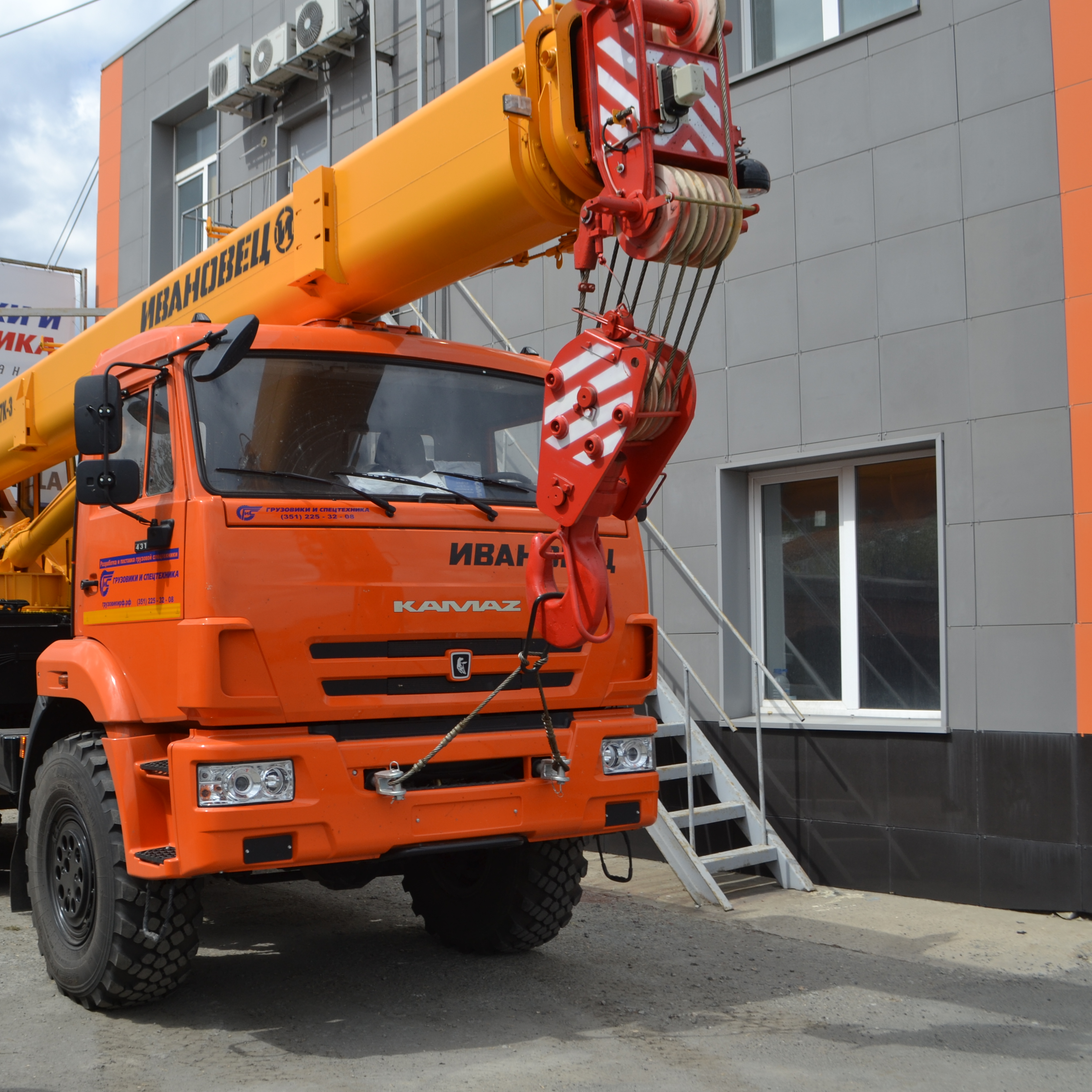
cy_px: 544
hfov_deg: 42.1
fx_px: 1392
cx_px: 344
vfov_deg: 42.8
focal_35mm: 39
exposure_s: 1/250
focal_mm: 20
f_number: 8
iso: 100
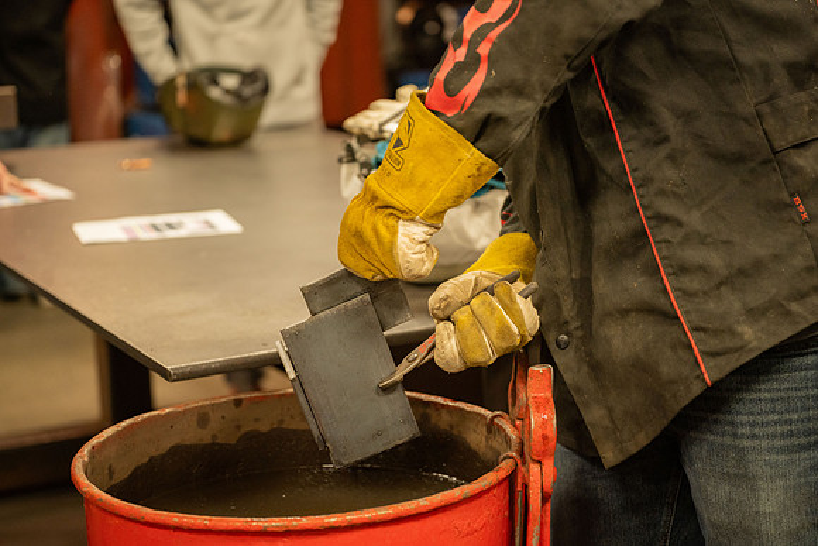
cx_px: 409
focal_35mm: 70
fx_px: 1591
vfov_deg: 19.5
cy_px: 273
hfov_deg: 28.8
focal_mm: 70
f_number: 2.8
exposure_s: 1/200
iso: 640
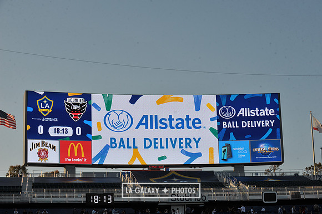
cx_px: 161
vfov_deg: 16.6
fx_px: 733
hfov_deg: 24.8
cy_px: 107
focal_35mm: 82
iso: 400
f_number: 13
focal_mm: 82
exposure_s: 1/640
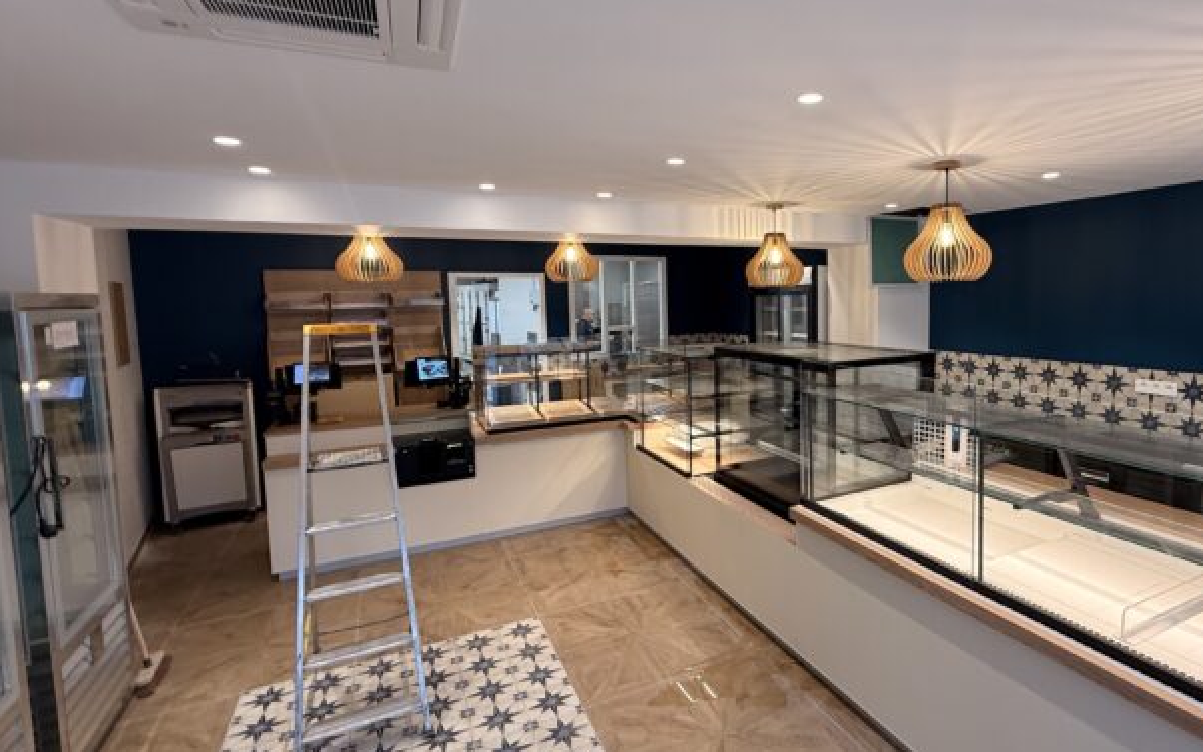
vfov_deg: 62.1
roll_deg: +1.2
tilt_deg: -2.7
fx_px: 623
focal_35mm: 19
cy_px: 345
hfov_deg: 86.9
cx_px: 720
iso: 100
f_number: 2.2
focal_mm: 2.22
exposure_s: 1/100
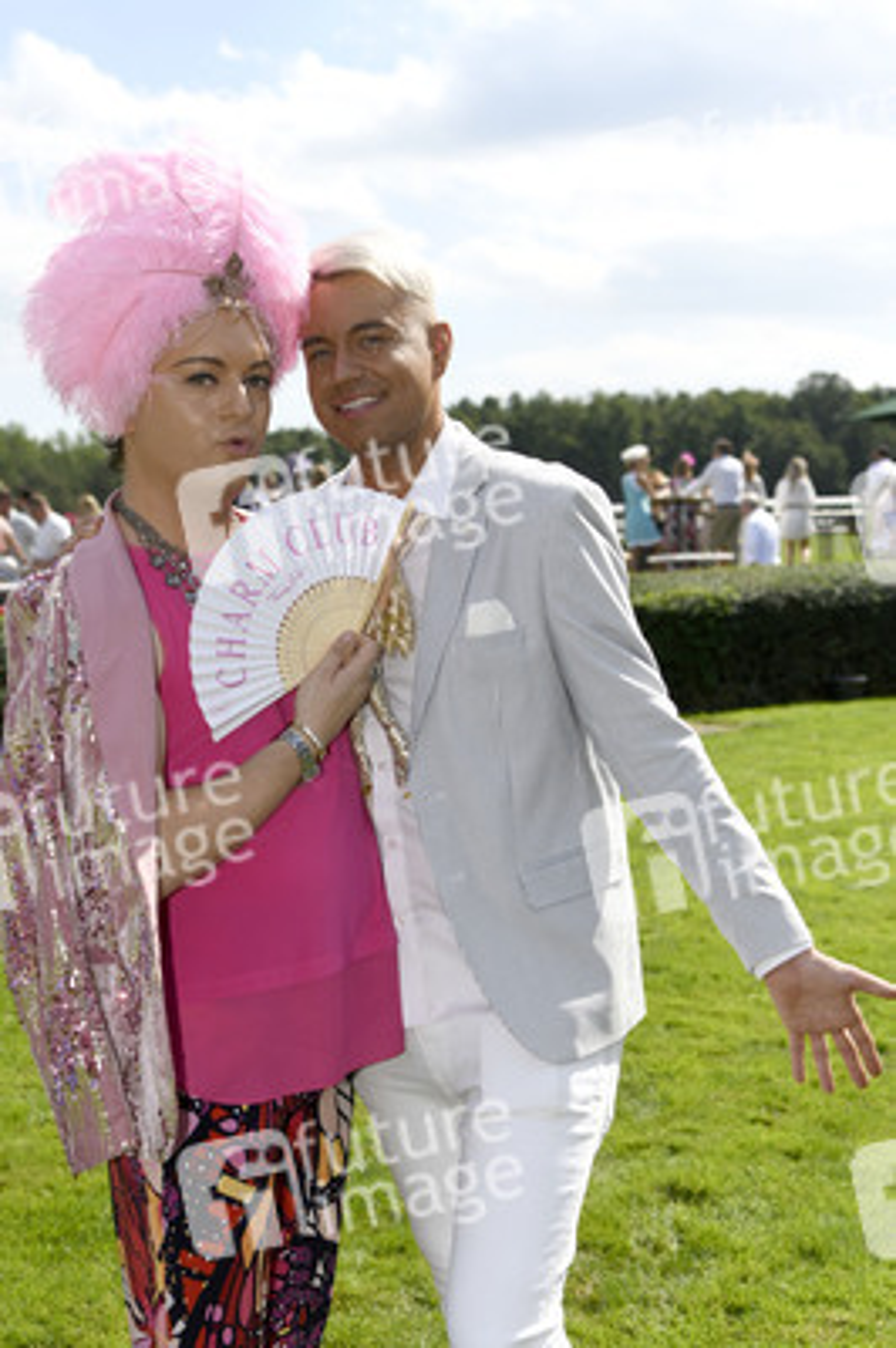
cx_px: 448
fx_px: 1571
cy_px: 674
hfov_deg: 31.8
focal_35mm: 42
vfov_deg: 46.4
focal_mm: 42
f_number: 4
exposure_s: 1/8000
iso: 640
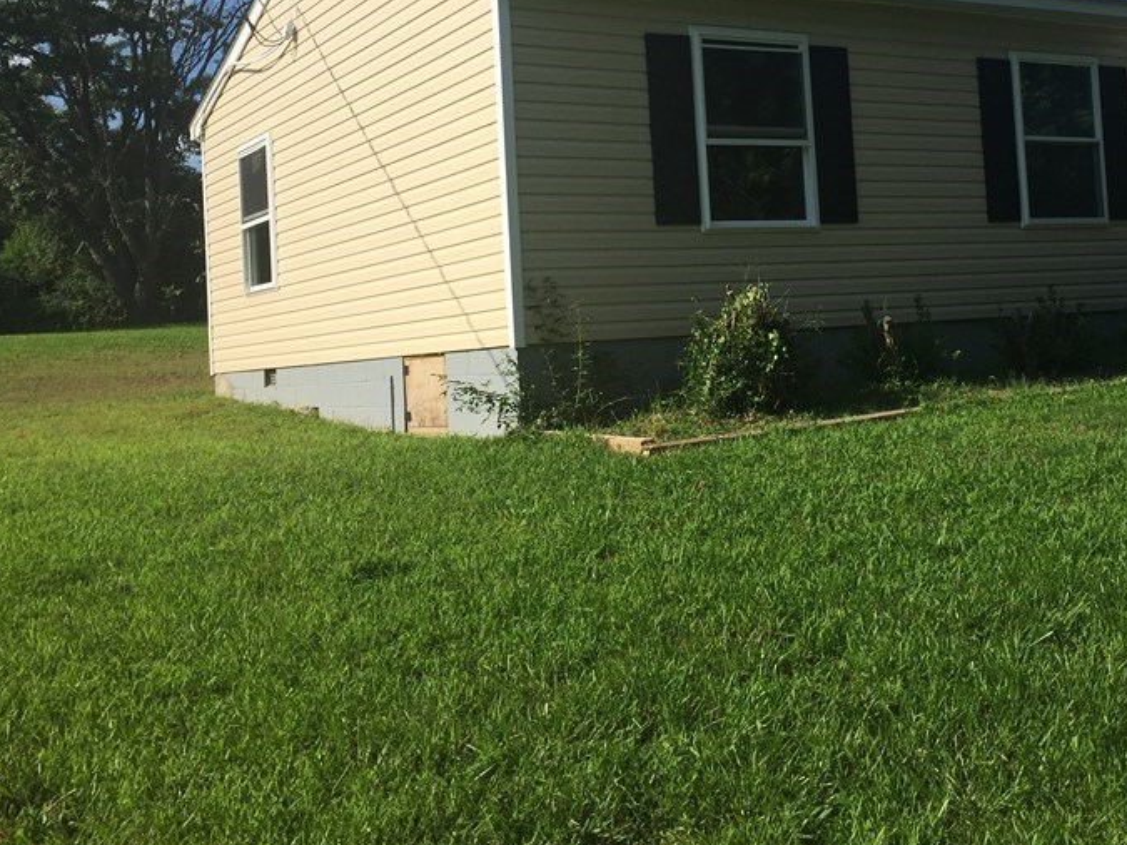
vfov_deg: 32.5
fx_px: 1432
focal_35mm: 44
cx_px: 731
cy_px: 256
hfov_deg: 42.5
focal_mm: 4.15
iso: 32
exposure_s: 1/2083
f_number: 2.2
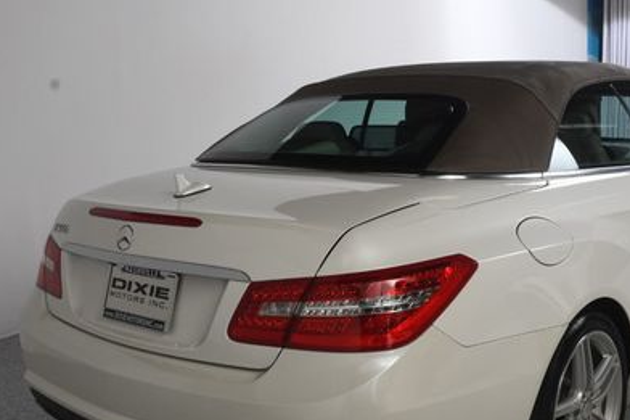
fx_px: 857
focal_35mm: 49
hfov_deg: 40.0
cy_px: 238
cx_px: 407
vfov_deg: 27.5
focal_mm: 20
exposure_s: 1/160
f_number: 11
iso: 100
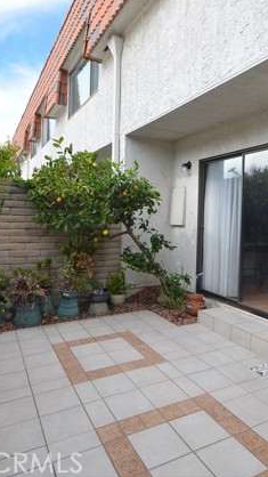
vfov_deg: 76.3
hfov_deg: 47.6
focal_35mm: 24
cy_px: 237
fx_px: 303
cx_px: 151
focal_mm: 10
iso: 100
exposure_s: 1/100
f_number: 8
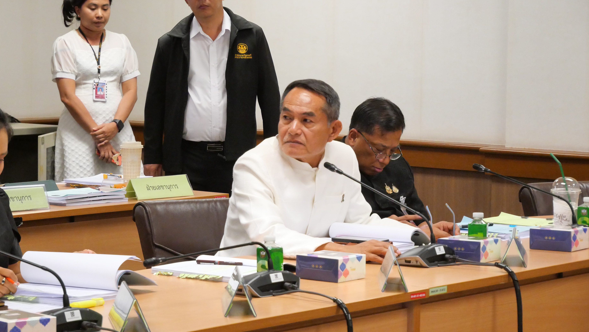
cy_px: 146
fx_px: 2046
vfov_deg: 9.3
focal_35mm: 131
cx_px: 293
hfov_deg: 16.4
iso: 3200
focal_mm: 60
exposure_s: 1/125
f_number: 5.6
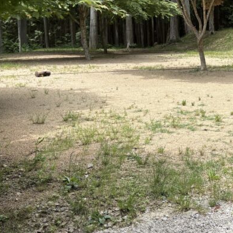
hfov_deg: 26.5
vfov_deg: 28.1
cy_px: 52
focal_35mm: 60
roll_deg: +0.6
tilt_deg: -2.1
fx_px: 457
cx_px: 253
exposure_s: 1/959
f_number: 1.6
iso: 50
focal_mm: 5.96
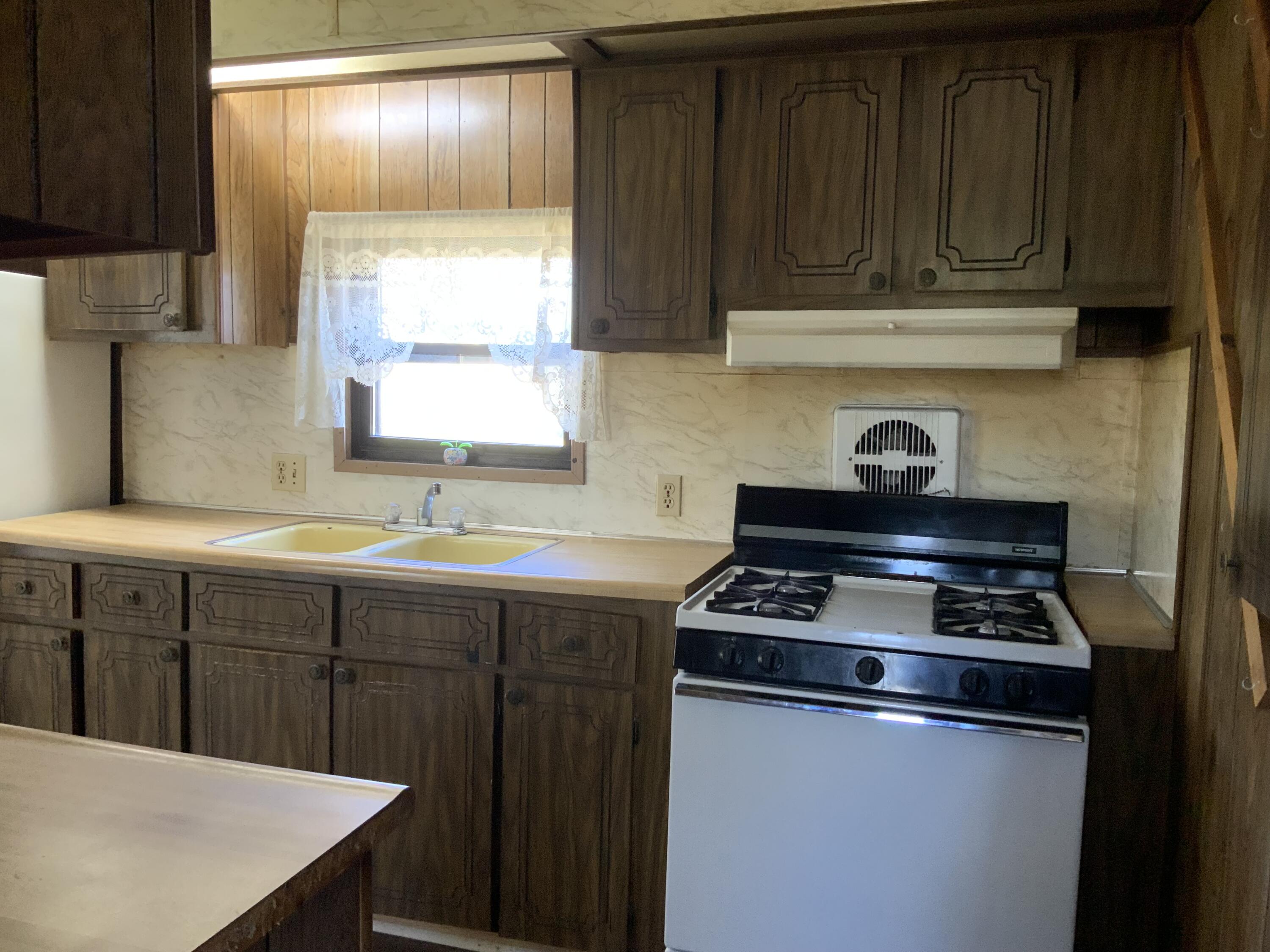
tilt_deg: -4.2
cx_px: 635
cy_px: 476
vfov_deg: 48.2
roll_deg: -1.3
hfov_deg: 61.7
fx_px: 1064
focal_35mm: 29
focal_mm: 3
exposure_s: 1/60
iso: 200
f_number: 1.8
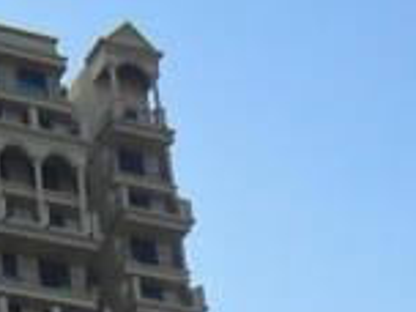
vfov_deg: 9.6
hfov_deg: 13.6
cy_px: 681
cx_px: -60
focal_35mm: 142
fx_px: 1706
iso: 100
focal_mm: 4.9
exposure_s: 1/500
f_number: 3.5
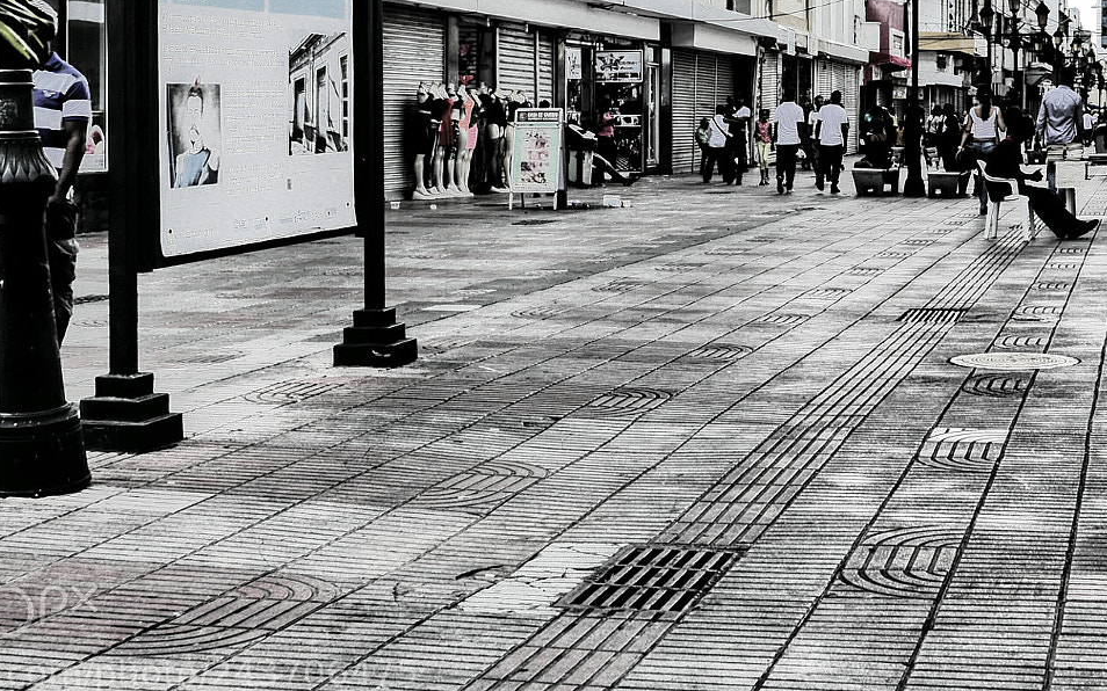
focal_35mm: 65
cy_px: 144
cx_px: 738
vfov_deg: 19.8
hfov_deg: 31.3
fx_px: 1961
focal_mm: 17.2
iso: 200
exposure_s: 1/125
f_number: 5.6
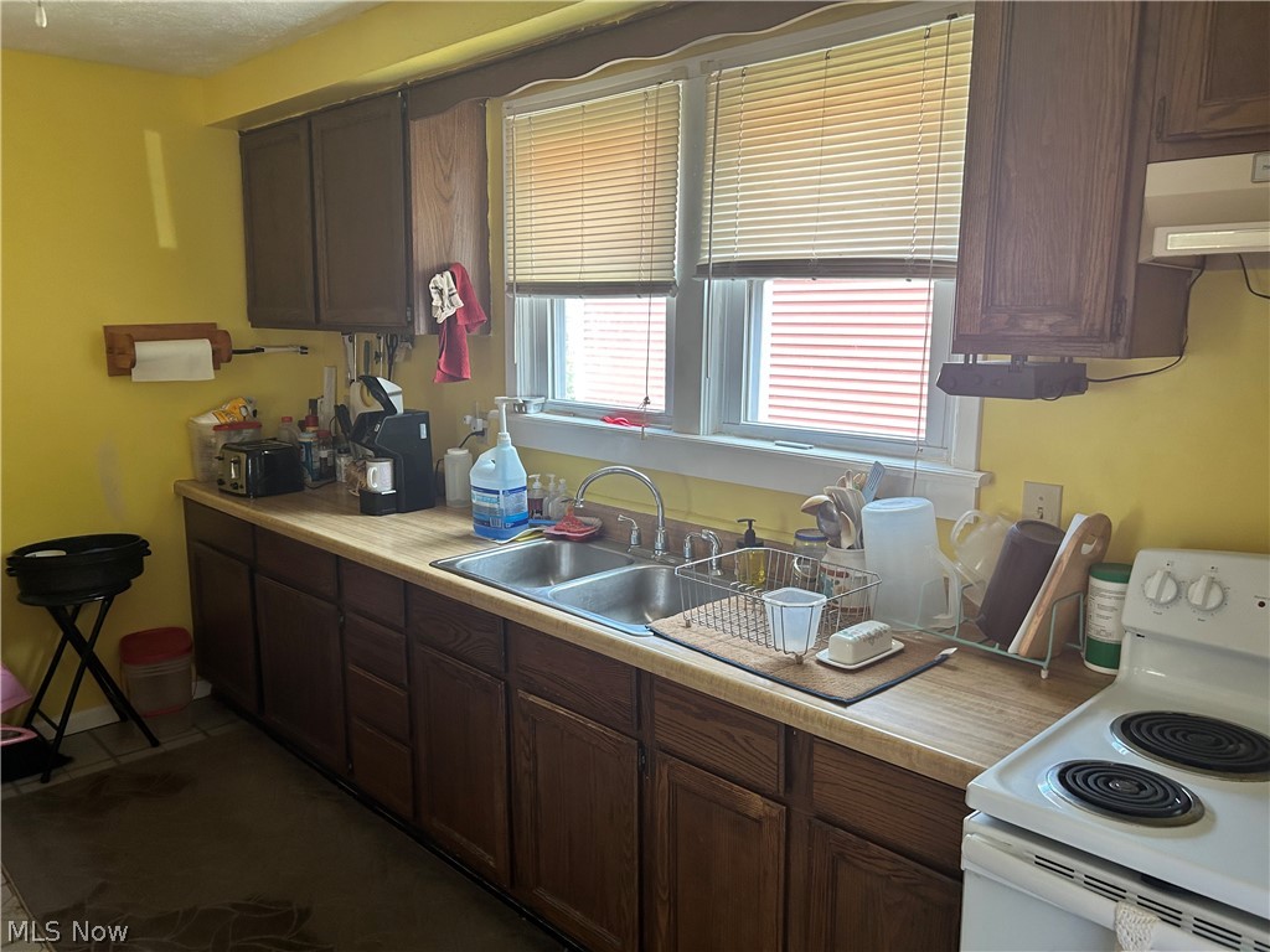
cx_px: 635
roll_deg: +0.8
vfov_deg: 53.1
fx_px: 954
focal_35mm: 26
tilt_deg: -9.1
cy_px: 476
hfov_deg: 67.3
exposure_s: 1/120
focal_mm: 5.7
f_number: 1.5
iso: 125
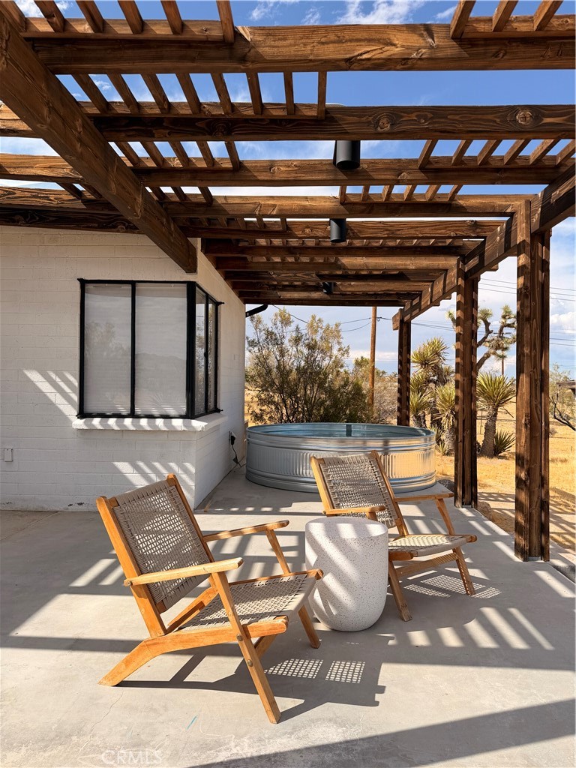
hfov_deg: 56.8
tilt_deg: +1.3
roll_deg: -1.0
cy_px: 384
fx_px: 532
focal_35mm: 24
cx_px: 288
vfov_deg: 71.6
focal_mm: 6.76
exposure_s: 1/5319
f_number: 1.78
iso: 80
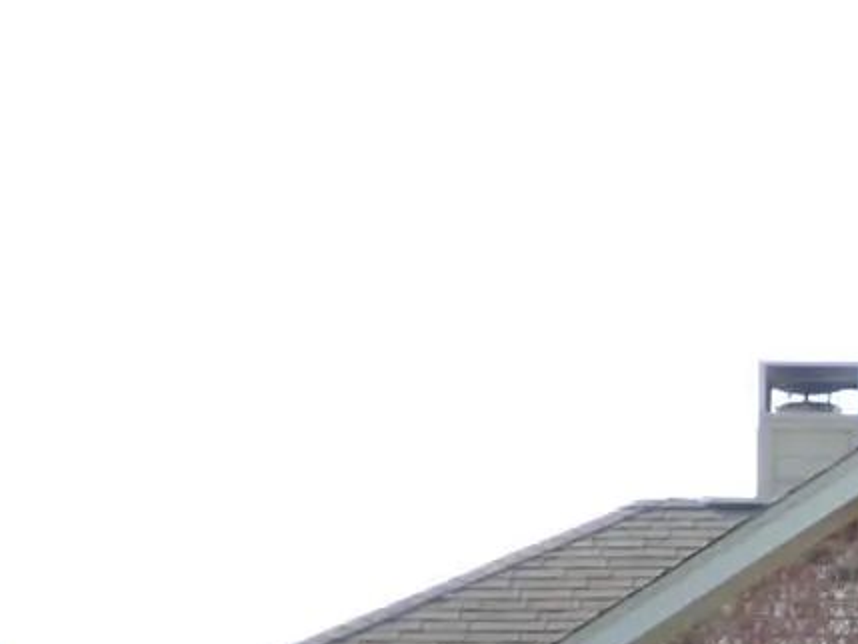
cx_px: 1328
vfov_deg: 8.8
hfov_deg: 11.3
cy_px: 832
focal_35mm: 167
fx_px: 4140
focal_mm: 6.18
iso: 100
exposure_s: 1/500
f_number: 3.4
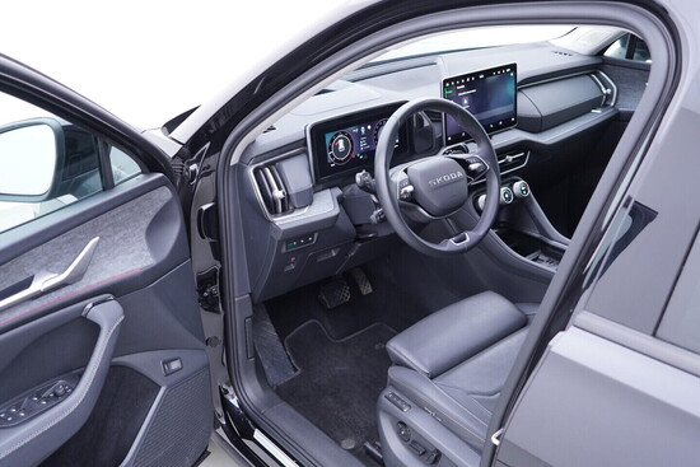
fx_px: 700
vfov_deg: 36.9
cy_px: 234
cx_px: 350
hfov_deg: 53.1
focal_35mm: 36
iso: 320
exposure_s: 1/40
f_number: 2.8
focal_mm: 24
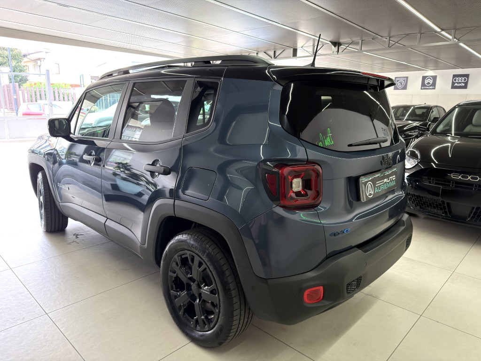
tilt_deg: -12.6
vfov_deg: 56.8
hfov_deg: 71.6
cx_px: 240
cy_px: 180
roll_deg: -0.3
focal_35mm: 24
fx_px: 333
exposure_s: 1/100
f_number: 1.78
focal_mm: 6.76
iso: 250
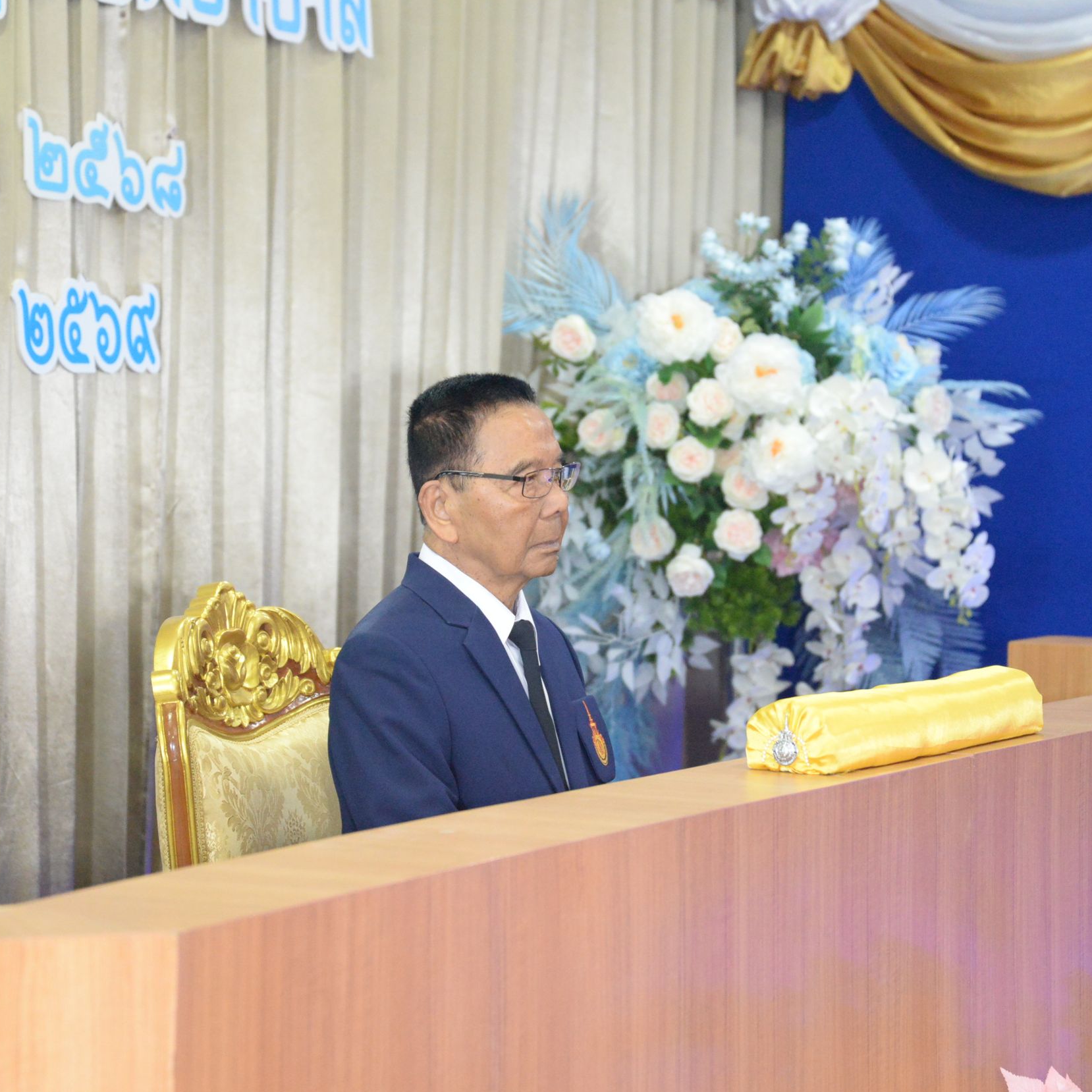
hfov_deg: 16.0
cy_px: 548
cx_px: 571
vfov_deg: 16.0
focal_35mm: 109
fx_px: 3890
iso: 6400
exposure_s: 1/200
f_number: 4.5
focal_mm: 85
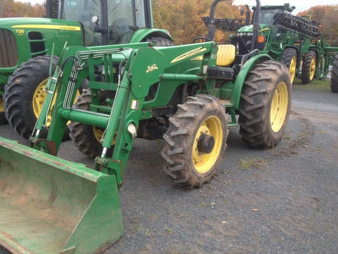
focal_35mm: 36
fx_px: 352
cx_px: 167
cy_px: 124
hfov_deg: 51.3
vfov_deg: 39.7
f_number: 2.4
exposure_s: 1/60
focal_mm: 4.28
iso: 64
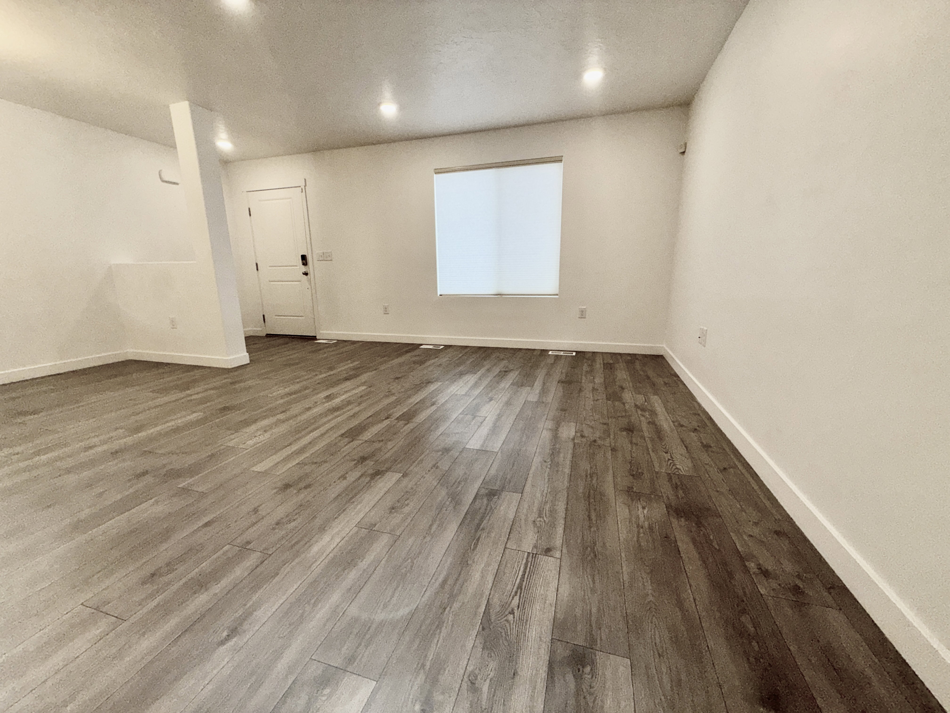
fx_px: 384
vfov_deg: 85.7
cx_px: 475
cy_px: 356
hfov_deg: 102.1
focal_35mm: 14
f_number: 2.2
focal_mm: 2.22
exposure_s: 1/122
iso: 32
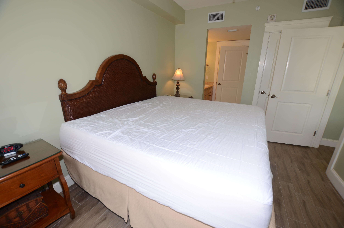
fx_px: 164
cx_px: 172
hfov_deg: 92.6
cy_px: 114
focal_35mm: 17
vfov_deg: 69.4
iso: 200
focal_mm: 11.5
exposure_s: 1/60
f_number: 4.5
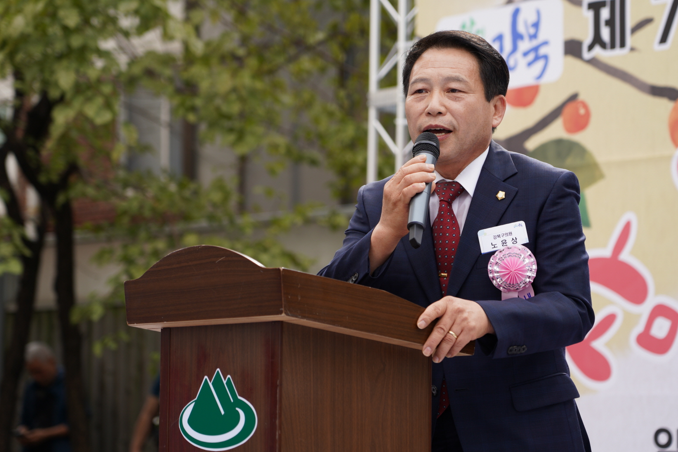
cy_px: 216
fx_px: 2278
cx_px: 360
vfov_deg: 11.3
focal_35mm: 121
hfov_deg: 16.9
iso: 100
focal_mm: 105
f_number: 4
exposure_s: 1/250
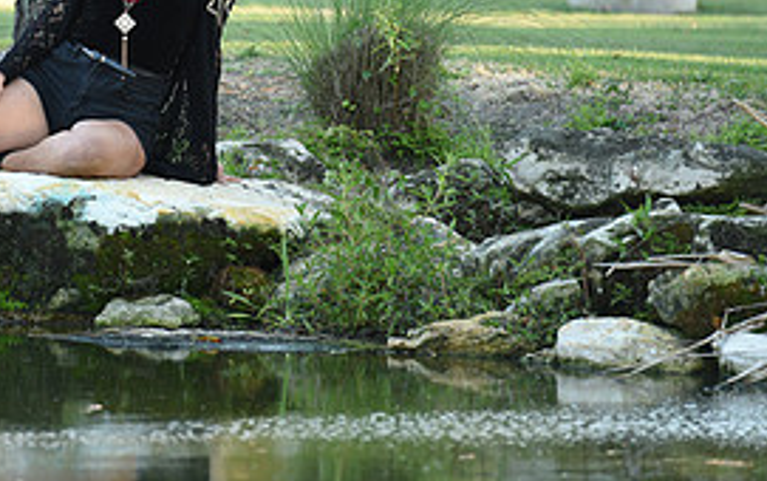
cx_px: 142
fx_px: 9123
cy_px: -24
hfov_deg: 4.8
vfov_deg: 3.0
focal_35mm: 436
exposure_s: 1/125
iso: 200
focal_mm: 200
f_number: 4
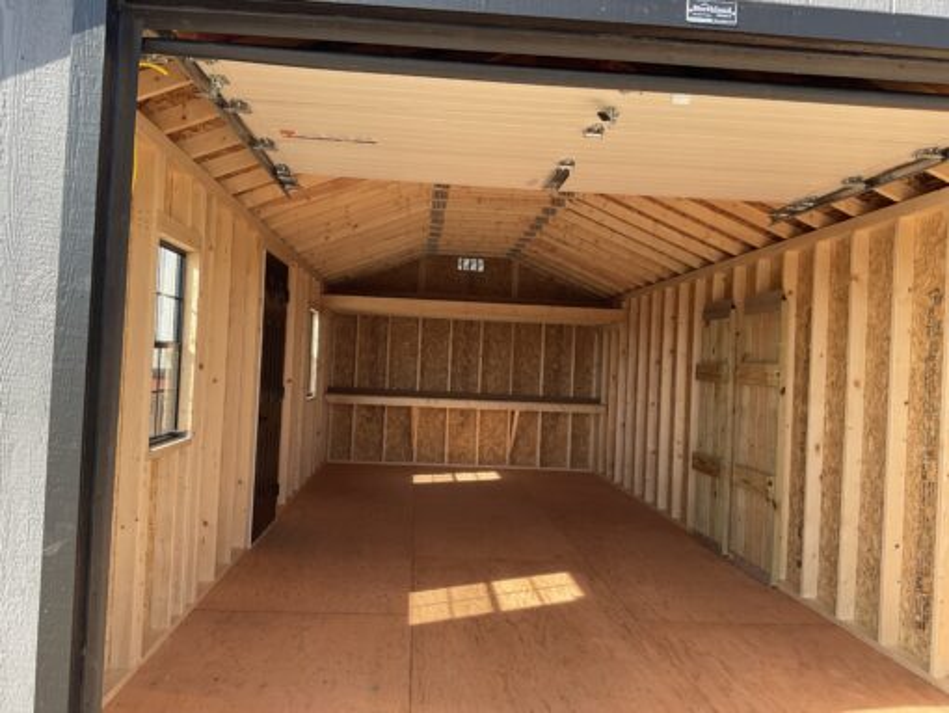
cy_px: 356
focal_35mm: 29
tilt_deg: +0.8
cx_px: 474
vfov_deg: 48.3
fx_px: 795
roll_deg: -3.2
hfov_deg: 61.6
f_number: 1.8
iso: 16
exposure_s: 1/279
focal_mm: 3
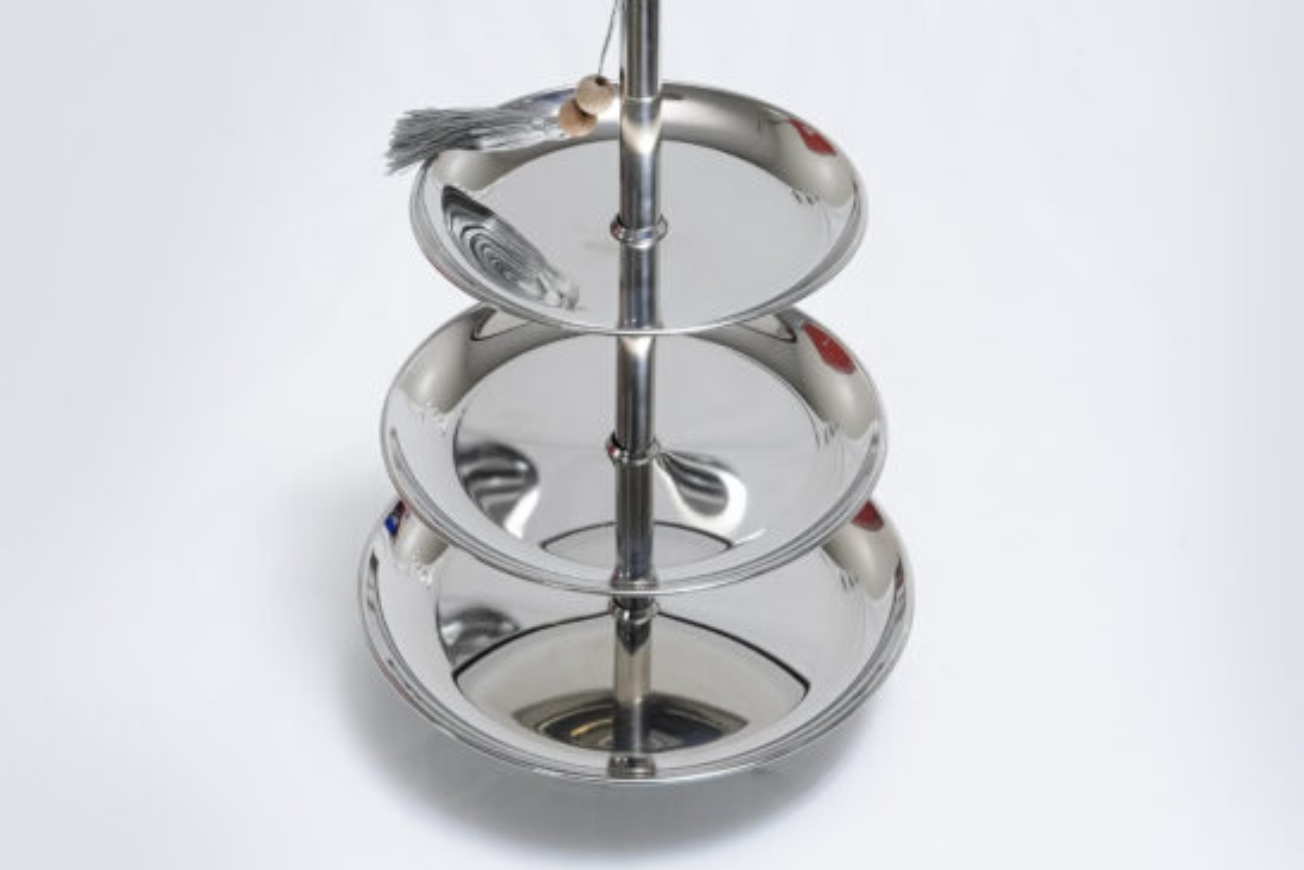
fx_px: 2645
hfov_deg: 27.7
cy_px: 323
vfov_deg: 18.7
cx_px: 613
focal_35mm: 73
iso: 3200
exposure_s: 1/125
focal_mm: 38
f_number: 10
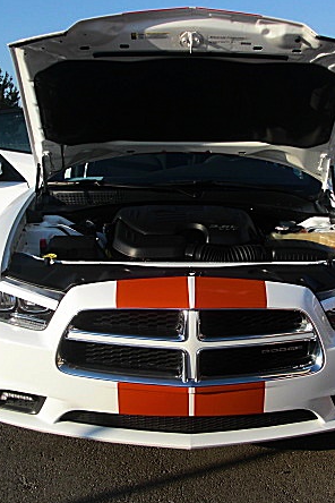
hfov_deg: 25.0
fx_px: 754
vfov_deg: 36.9
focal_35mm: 54
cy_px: 242
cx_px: 203
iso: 50
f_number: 2.8
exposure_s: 1/1000
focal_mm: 6.3
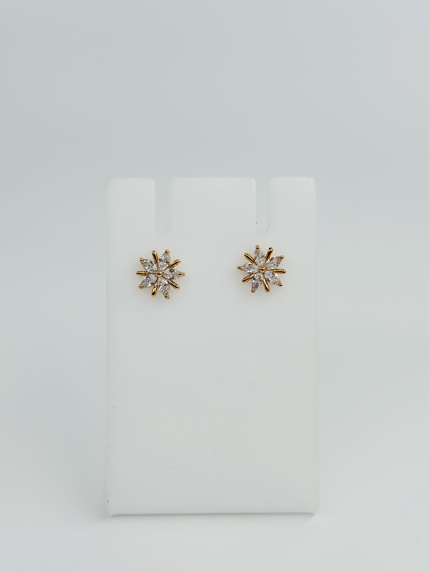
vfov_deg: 39.7
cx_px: 214
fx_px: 793
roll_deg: -0.9
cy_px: 286
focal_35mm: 48
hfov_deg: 30.3
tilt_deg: -19.8
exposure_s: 1/1414
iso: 80
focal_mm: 6.86
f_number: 1.78
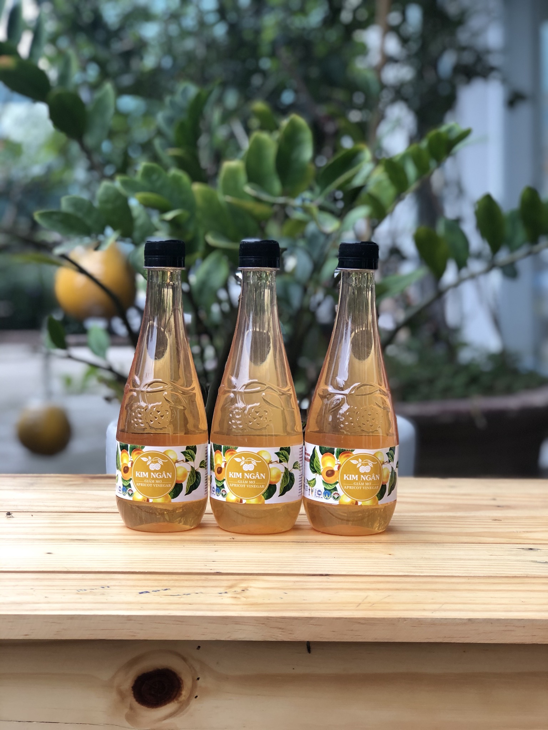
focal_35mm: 57
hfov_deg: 25.7
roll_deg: +0.8
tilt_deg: -3.2
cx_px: 274
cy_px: 365
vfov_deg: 33.8
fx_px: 1203
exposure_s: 1/60
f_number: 2.8
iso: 25
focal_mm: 6.6
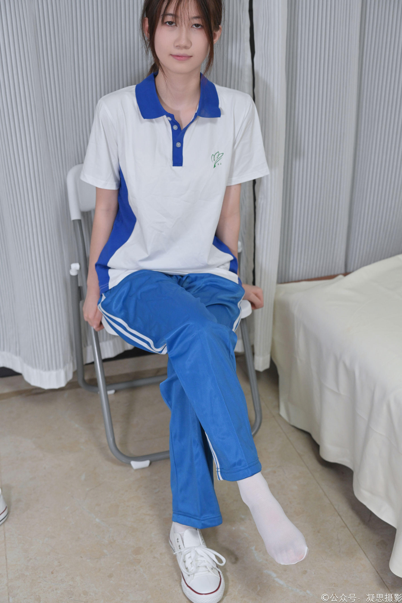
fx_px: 754
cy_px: 302
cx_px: 201
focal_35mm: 45
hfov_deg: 29.9
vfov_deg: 43.6
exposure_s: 1/100
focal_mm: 45
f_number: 3.5
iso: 1600
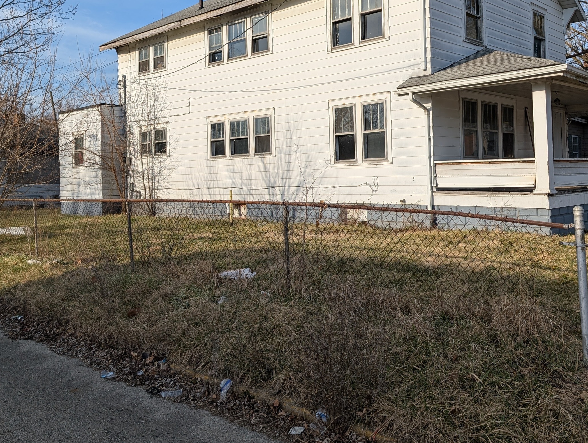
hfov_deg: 52.5
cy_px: 169
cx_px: 323
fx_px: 595
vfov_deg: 40.5
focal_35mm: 35
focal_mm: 6.9
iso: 22
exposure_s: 1/1221
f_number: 1.68
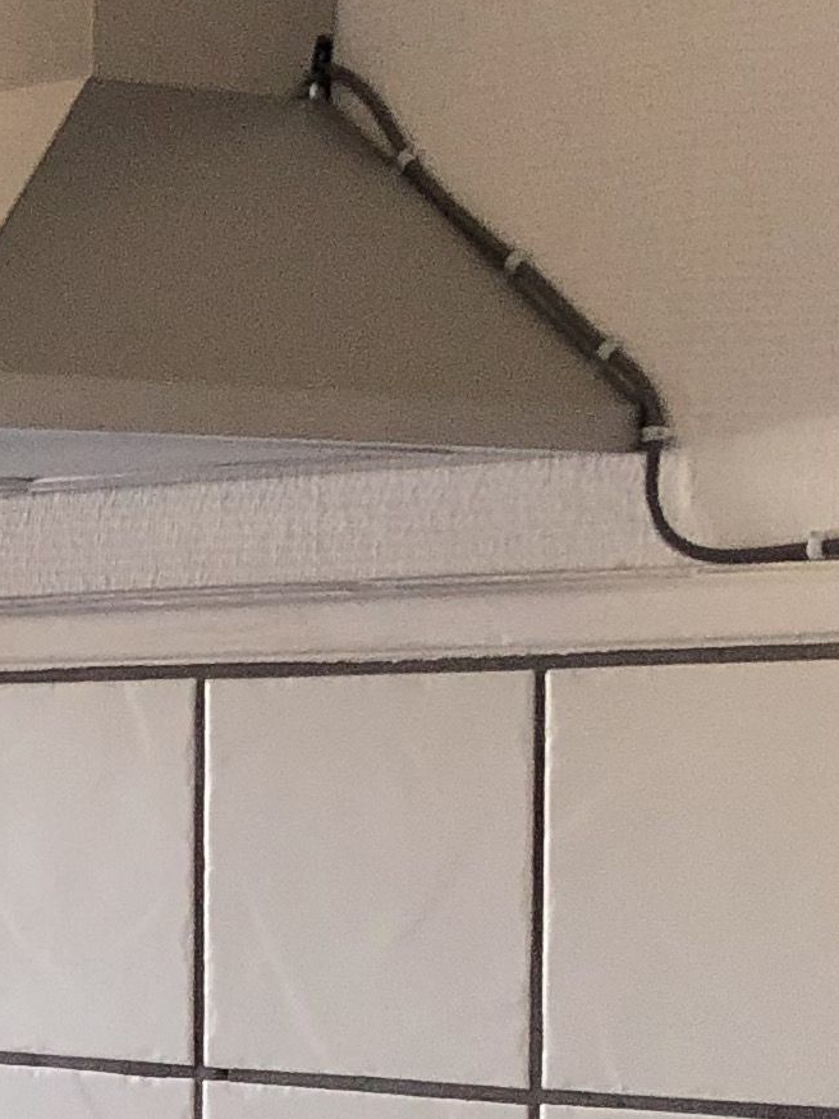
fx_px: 4170
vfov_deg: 15.0
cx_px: -796
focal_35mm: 129
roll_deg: +0.3
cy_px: 1157
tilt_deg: -4.6
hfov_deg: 10.6
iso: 25
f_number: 1.8
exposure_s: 1/100
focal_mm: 4
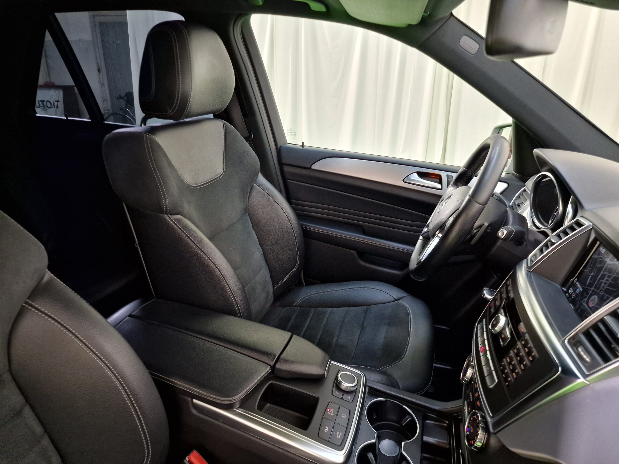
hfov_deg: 73.9
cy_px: 232
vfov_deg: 58.9
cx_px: 310
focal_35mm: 23
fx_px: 411
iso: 400
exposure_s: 1/33
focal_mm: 6.4
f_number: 1.8
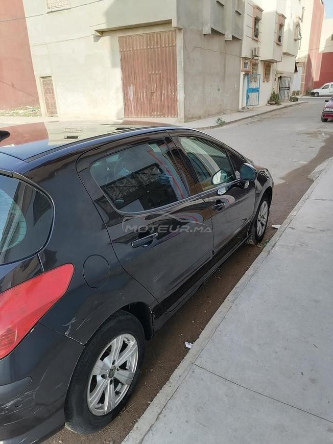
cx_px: 166
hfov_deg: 51.4
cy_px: 222
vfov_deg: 65.3
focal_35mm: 27
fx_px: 346
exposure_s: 1/191
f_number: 1.8
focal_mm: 5.3
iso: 50
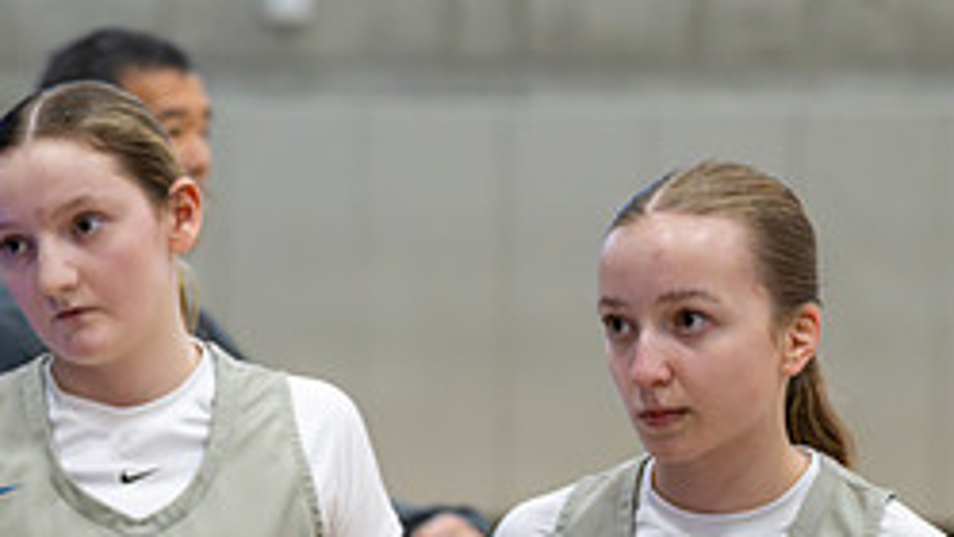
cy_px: 608
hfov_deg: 12.5
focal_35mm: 171
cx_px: 84
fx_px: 4325
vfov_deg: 7.1
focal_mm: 70
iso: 4500
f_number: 2.8
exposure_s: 1/1000
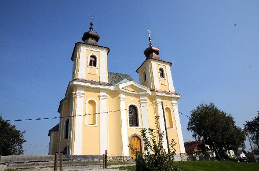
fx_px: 172
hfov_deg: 73.9
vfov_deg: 52.9
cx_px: 130
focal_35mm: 24
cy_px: 86
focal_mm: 16
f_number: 13
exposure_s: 1/640
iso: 400
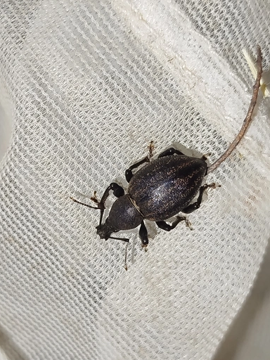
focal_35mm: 75
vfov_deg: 26.0
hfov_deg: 19.6
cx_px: 113
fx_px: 780
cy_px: 173
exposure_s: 1/50
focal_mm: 5.31
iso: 125
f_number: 1.7
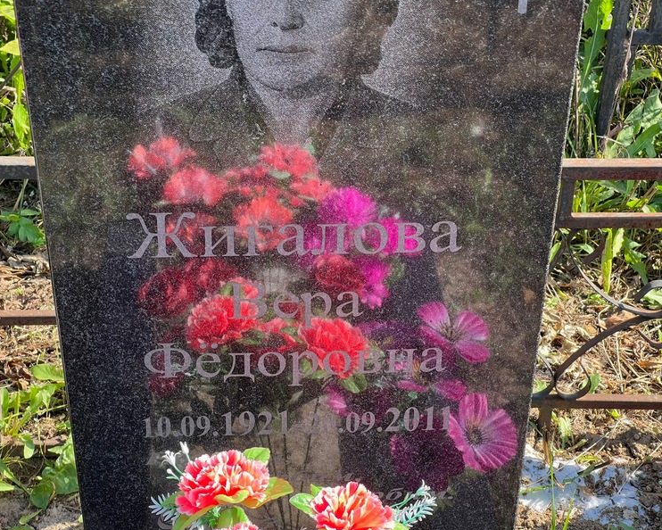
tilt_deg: -30.9
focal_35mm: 81
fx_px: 1587
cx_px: 327
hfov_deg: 23.6
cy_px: 266
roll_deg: -0.8
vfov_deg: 19.0
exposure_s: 1/99
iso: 32
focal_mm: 9
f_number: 2.8
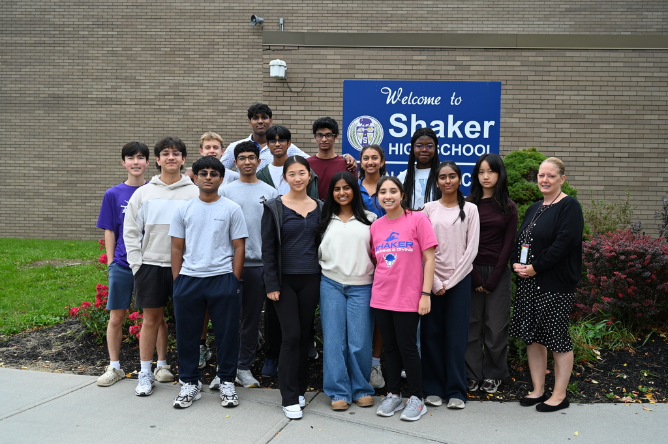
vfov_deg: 36.8
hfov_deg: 53.2
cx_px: 334
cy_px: 222
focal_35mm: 36
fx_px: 667
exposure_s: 1/250
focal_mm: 36
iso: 200
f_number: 5.6
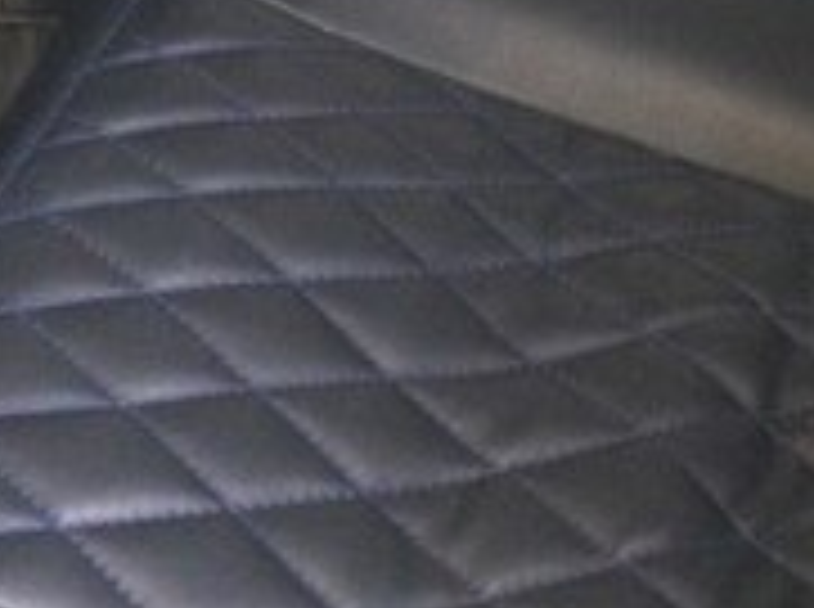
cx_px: 944
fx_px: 2488
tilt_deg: -29.1
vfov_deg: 12.7
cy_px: -466
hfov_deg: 17.8
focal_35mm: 106
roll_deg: +1.2
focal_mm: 4.15
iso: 160
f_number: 2.2
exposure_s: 1/17
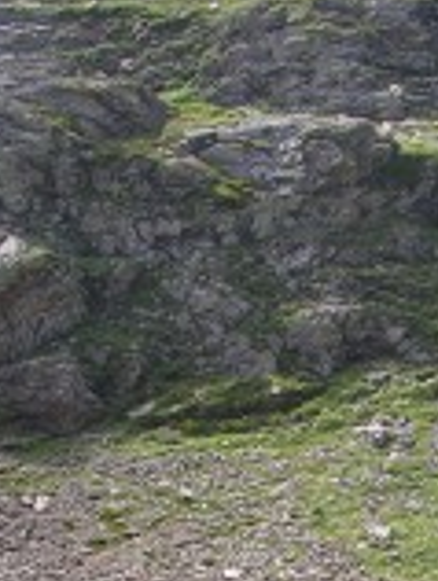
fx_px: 2860
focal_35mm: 170
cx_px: 328
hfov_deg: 8.7
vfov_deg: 11.3
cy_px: 772
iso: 50
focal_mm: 8.9
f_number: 5
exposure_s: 1/156
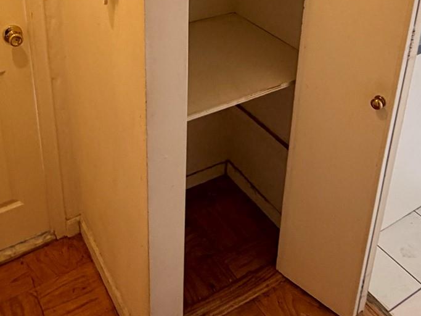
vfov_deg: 31.4
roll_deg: -0.5
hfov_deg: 44.7
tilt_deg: -22.0
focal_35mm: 42
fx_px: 511
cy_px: -9
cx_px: 187
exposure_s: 1/60
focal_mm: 2.22
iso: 160
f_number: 2.2
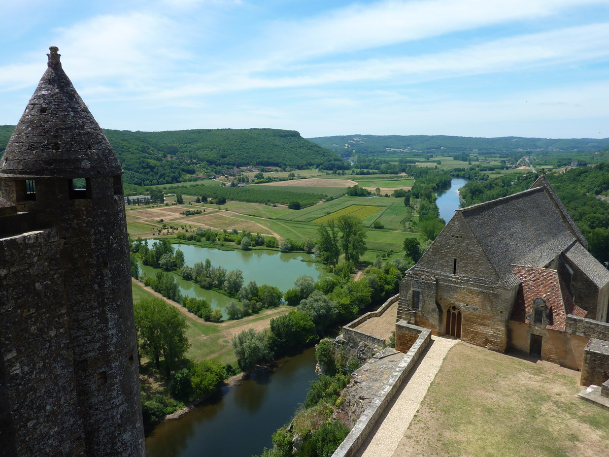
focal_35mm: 25
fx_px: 440
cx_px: 304
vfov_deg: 54.9
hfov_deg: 69.4
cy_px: 228
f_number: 4.5
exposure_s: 1/500
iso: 80
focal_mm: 4.1
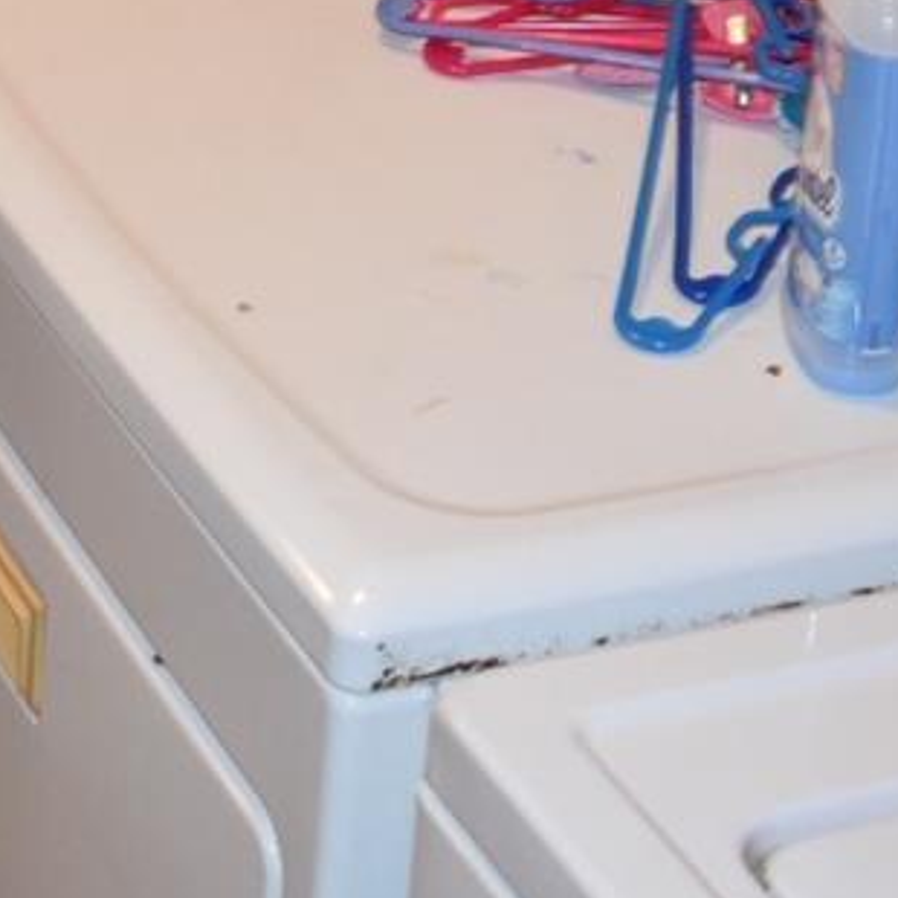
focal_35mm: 111
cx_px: -110
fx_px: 3258
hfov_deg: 15.3
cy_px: -284
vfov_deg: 15.0
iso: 900
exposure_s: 1/60
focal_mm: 18
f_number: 3.5
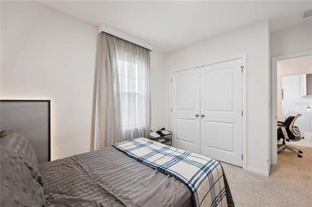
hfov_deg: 100.4
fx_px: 130
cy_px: 104
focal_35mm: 15
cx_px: 156
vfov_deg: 77.2
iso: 200
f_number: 9
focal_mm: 15
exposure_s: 1/6
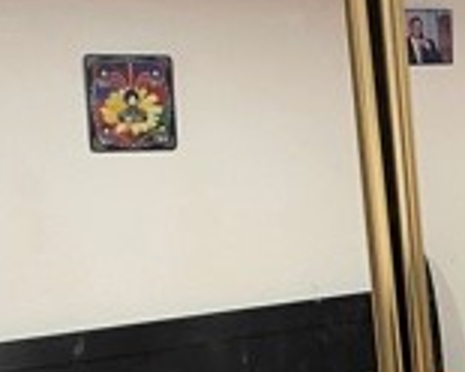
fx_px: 1445
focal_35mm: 105
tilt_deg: -6.2
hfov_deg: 15.5
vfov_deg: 14.7
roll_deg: +3.6
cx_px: 861
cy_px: 207
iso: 200
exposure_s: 1/60
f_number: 1.6
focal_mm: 5.1
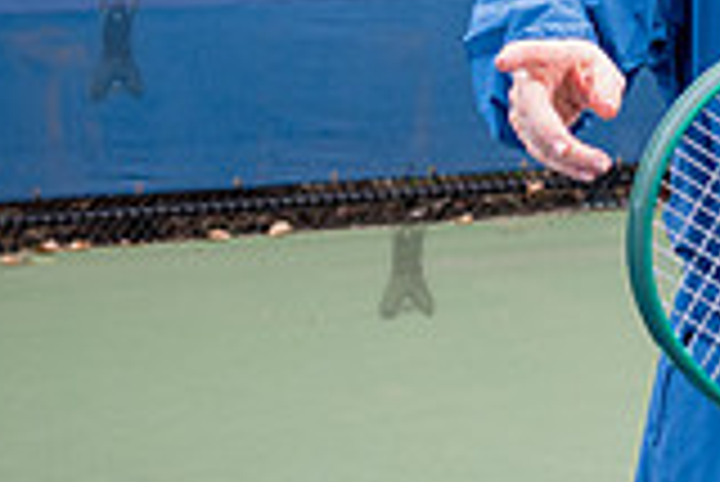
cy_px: 214
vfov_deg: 7.0
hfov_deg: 10.2
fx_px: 3923
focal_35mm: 196
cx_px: 1012
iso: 400
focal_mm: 40
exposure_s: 1/400
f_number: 4.5
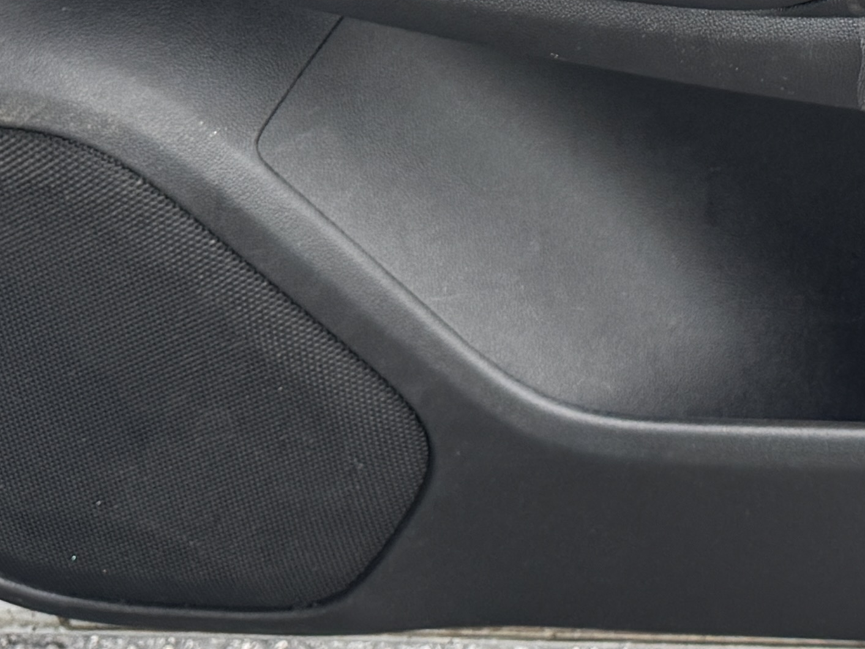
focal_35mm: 97
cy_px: -490
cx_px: 1102
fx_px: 2424
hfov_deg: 18.9
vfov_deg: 13.7
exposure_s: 1/121
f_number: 1.78
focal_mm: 6.76
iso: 100
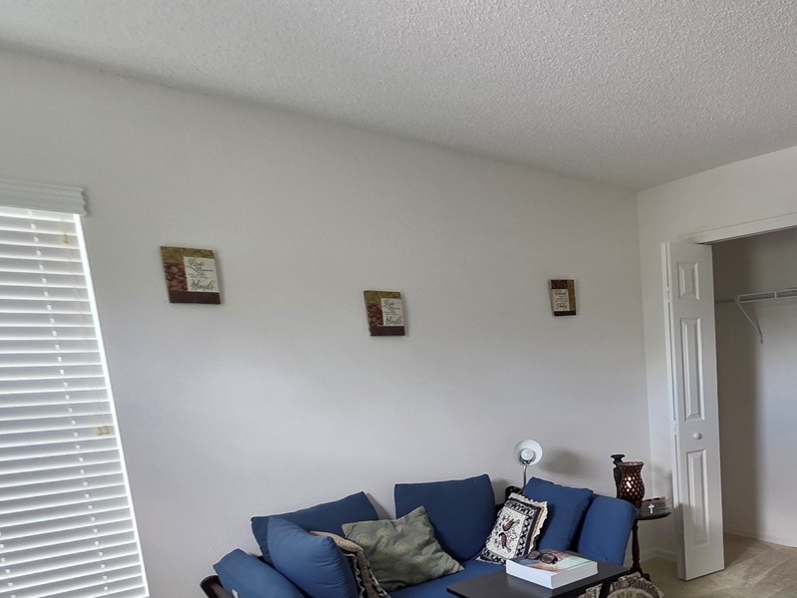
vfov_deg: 50.1
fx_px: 599
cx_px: 741
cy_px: 473
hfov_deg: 56.4
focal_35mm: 26
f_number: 1.9
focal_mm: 2.2
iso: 200
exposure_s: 1/60
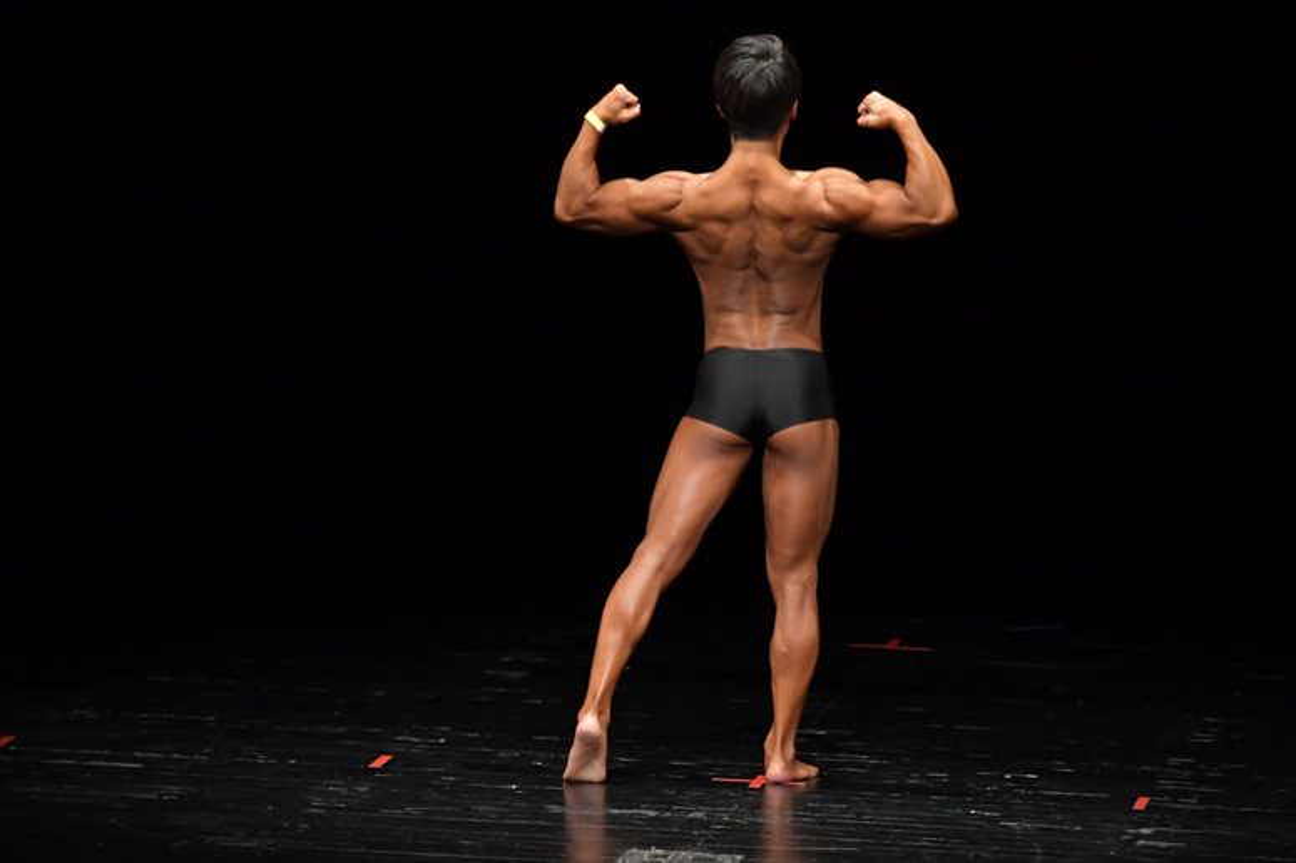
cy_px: 432
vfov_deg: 4.8
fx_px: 10255
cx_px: 648
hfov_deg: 7.2
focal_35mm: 285
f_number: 5.6
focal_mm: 190
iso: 4000
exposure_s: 1/400
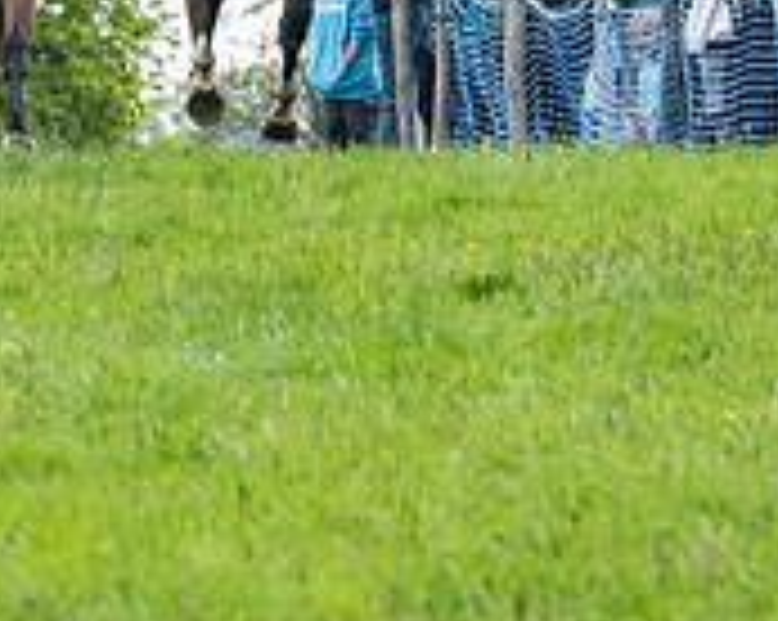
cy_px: -208
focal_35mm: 1143
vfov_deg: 1.4
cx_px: -155
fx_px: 26289
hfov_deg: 1.7
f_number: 6.3
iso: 400
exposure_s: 1/1250
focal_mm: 200
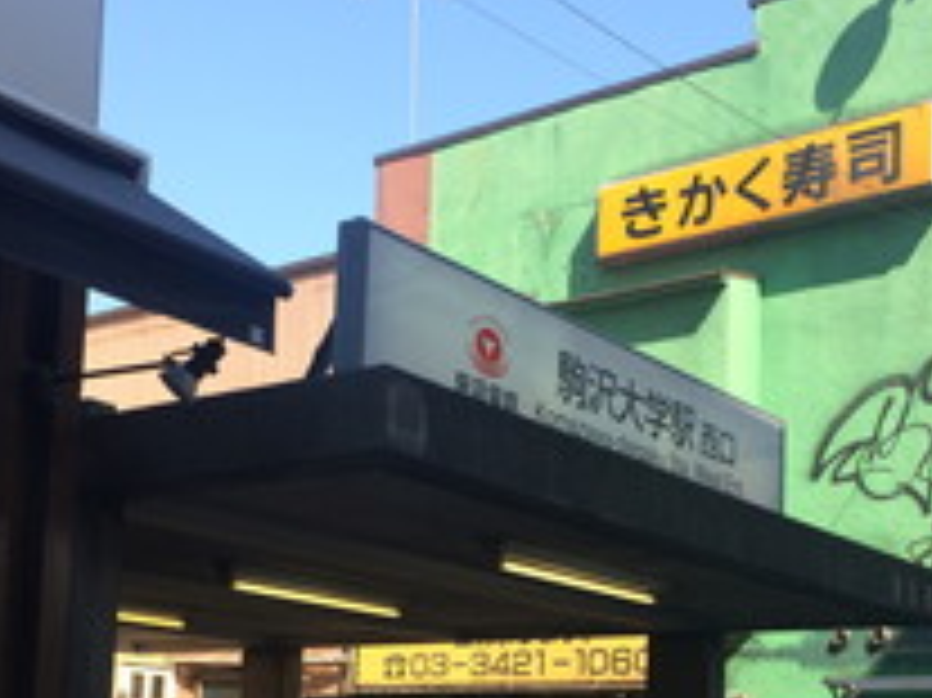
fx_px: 1561
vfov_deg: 24.5
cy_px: 630
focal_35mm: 58
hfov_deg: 33.2
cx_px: 482
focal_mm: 4.12
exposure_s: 1/662
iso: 32
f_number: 2.2
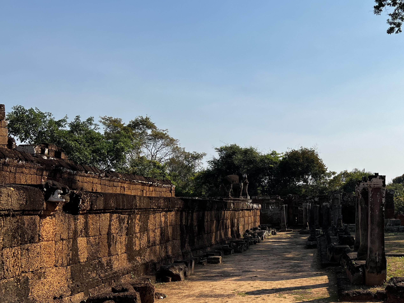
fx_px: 478
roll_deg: +0.5
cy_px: 206
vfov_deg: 34.7
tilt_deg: +0.0
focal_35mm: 41
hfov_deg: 44.4
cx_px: 298
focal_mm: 5.7
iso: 50
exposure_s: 1/4831
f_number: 1.5
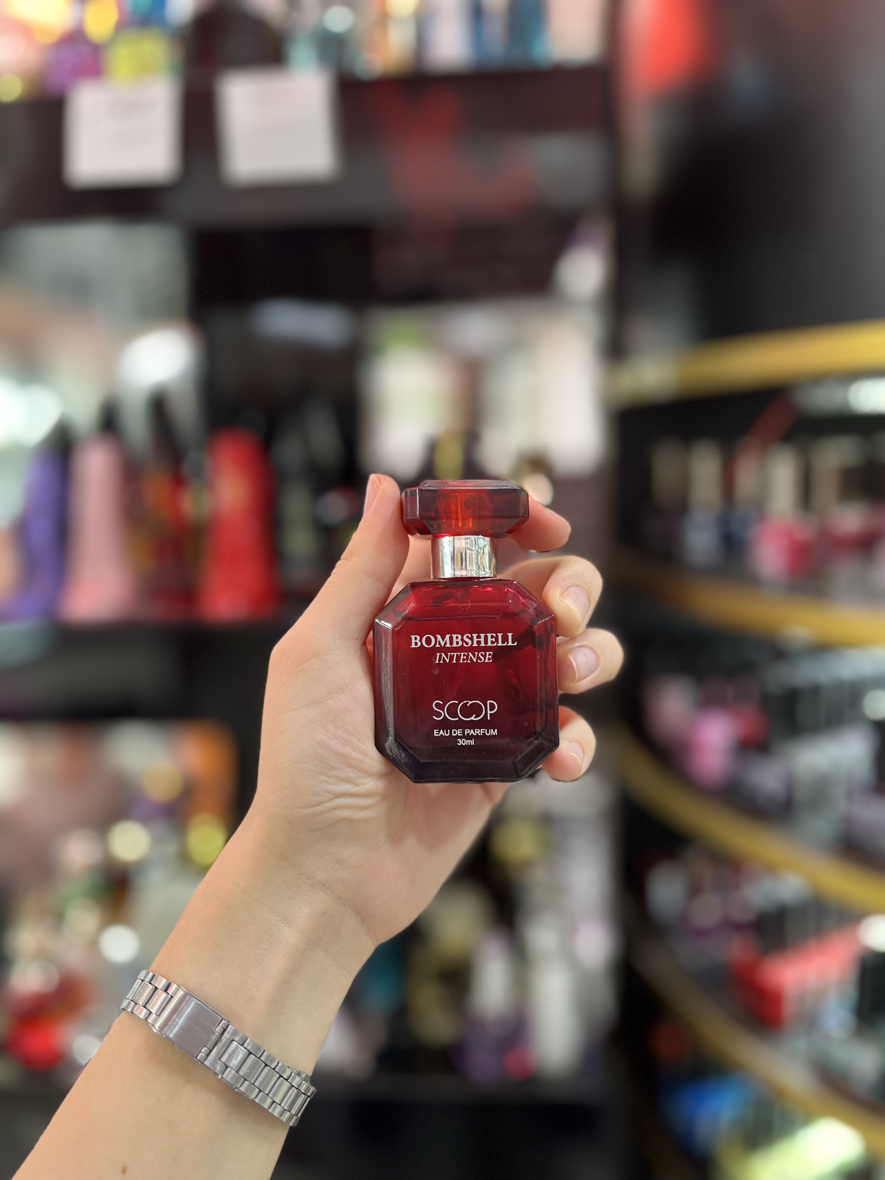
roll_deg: +2.3
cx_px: 442
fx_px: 886
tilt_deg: -7.5
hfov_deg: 53.1
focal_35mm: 26
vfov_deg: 67.3
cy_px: 590
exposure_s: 1/50
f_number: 1.6
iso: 100
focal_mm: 5.1
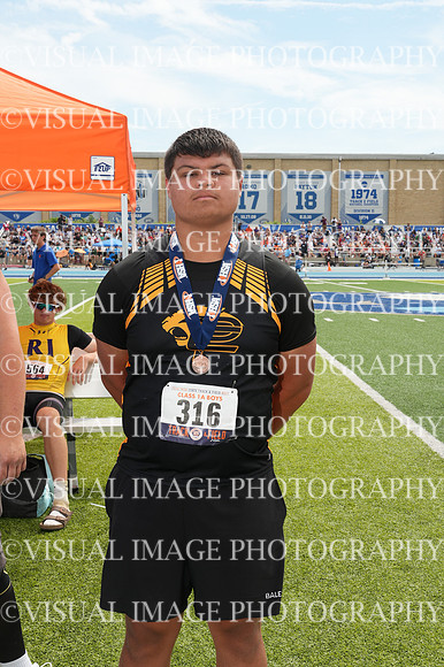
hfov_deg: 27.2
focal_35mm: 50
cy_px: 334
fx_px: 917
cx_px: 222
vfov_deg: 40.0
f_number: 9
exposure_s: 1/160
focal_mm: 33
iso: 100
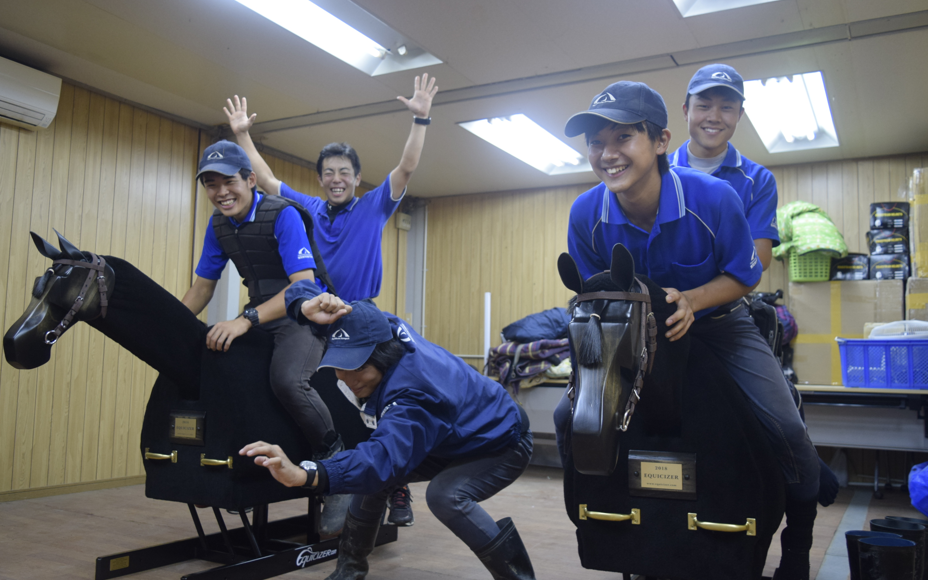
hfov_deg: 61.2
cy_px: 299
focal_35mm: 31
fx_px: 784
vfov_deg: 40.6
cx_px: 465
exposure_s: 1/60
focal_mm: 20
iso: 800
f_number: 4
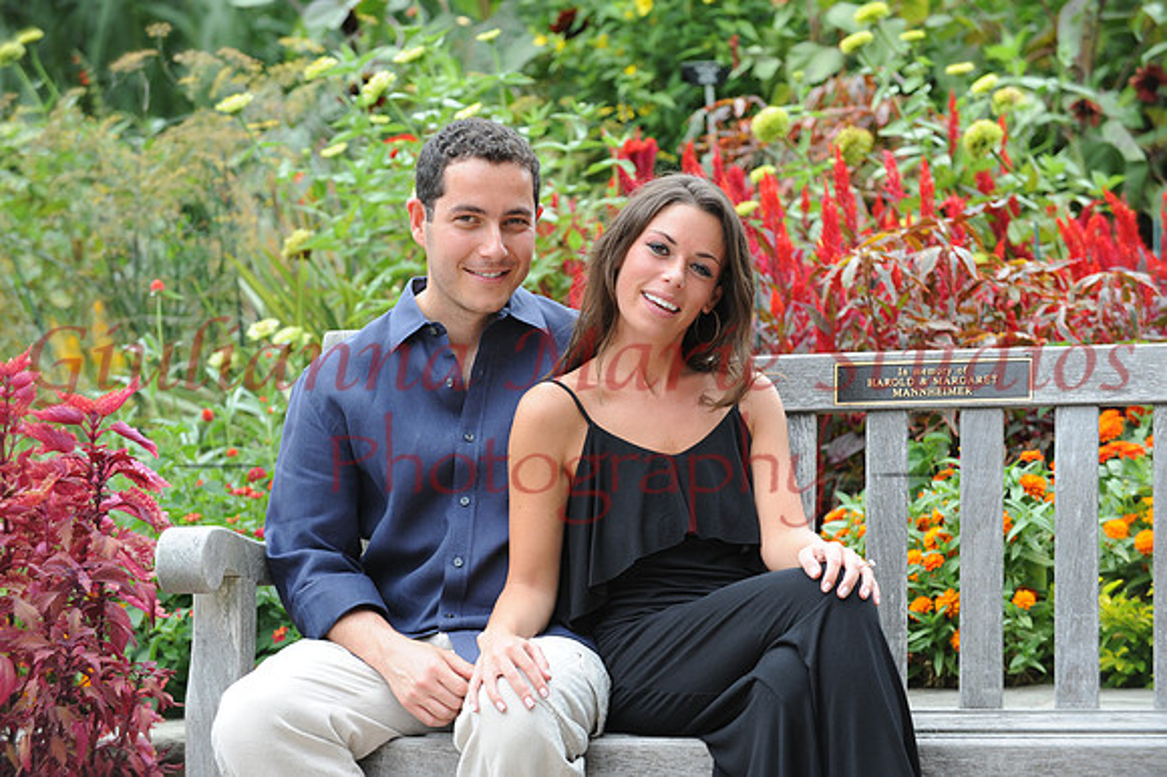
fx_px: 4212
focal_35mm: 130
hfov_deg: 15.8
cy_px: 388
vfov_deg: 10.5
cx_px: 584
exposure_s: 1/160
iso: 500
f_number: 6.3
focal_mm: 130
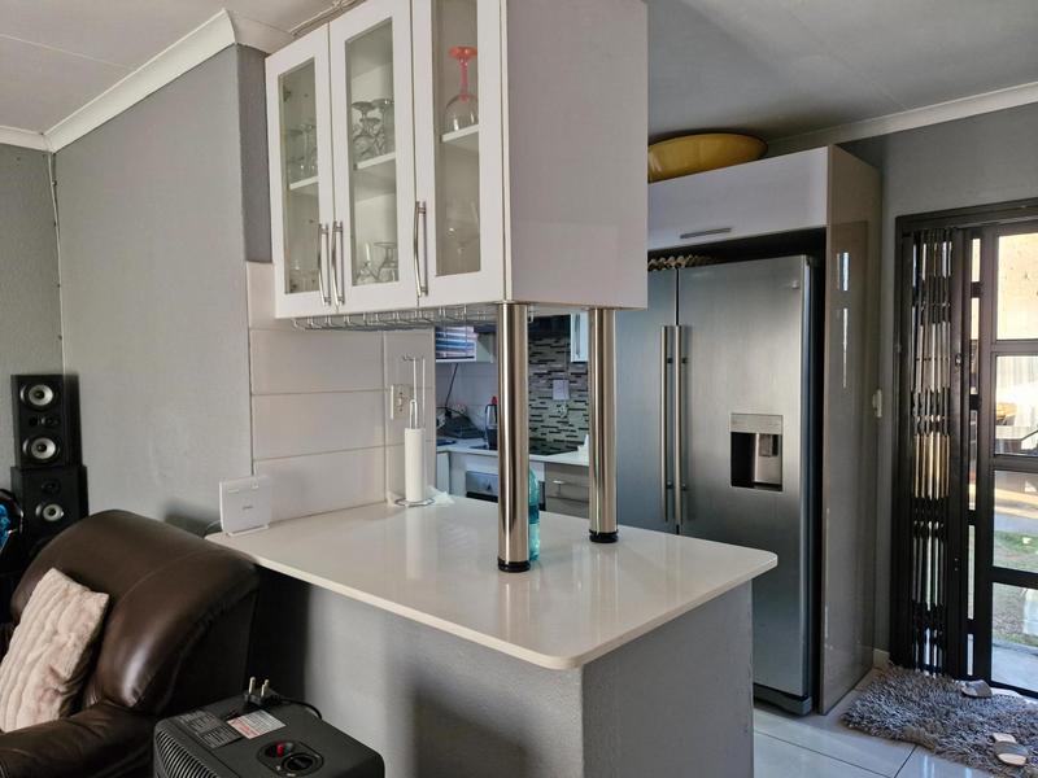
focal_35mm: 23
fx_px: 690
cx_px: 519
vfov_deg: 58.9
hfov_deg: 73.9
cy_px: 389
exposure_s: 1/100
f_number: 1.8
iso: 400
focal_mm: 5.54
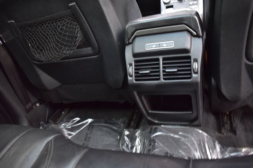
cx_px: 126
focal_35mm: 27
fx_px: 190
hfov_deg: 67.4
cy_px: 84
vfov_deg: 47.9
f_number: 3.5
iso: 1600
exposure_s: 1/10
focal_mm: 18
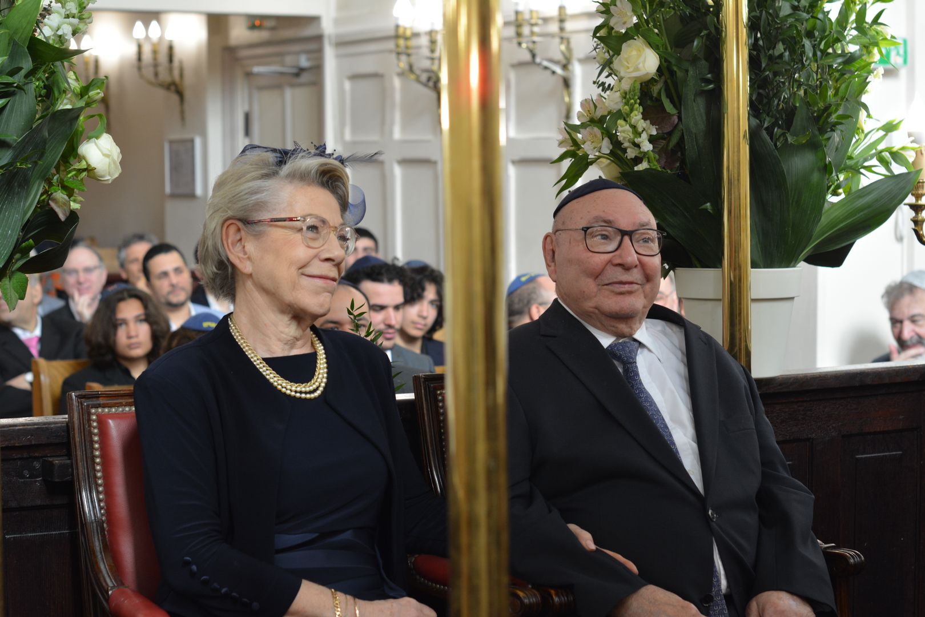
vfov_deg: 18.2
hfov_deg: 27.0
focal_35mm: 75
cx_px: 462
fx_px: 1927
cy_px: 308
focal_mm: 50
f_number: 4
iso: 450
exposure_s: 1/60
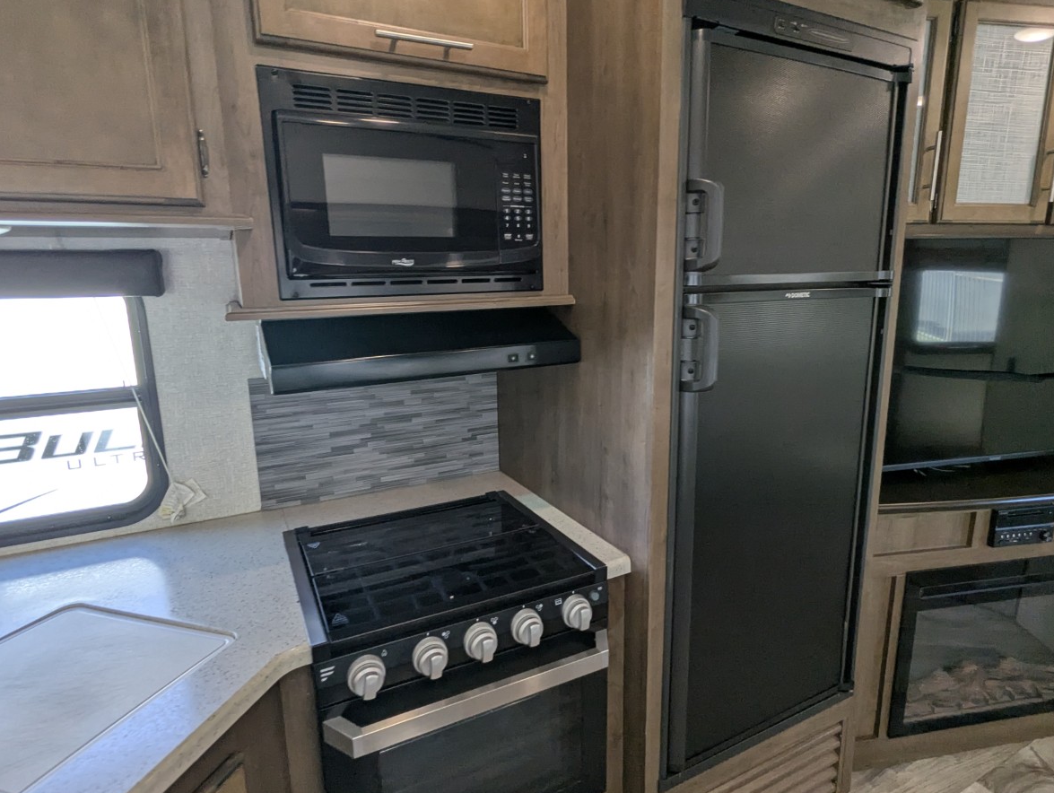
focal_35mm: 19
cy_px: 396
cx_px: 538
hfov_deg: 84.6
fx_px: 579
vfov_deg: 68.8
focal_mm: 2.35
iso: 79
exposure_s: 1/57.3
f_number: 2.2
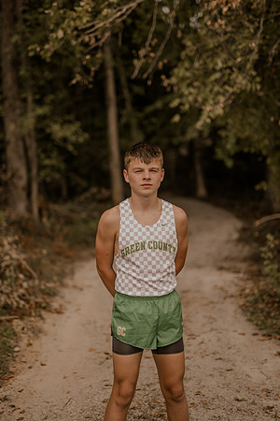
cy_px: 210
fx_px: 583
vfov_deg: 39.6
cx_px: 140
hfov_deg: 27.0
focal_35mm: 50
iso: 64
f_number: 1.4
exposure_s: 1/1250
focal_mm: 50
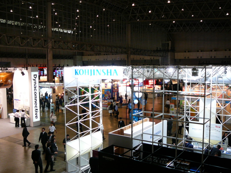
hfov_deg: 52.6
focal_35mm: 35
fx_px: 234
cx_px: 116
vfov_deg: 40.7
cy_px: 86
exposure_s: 1/30
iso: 125
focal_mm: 5.2
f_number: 2.8
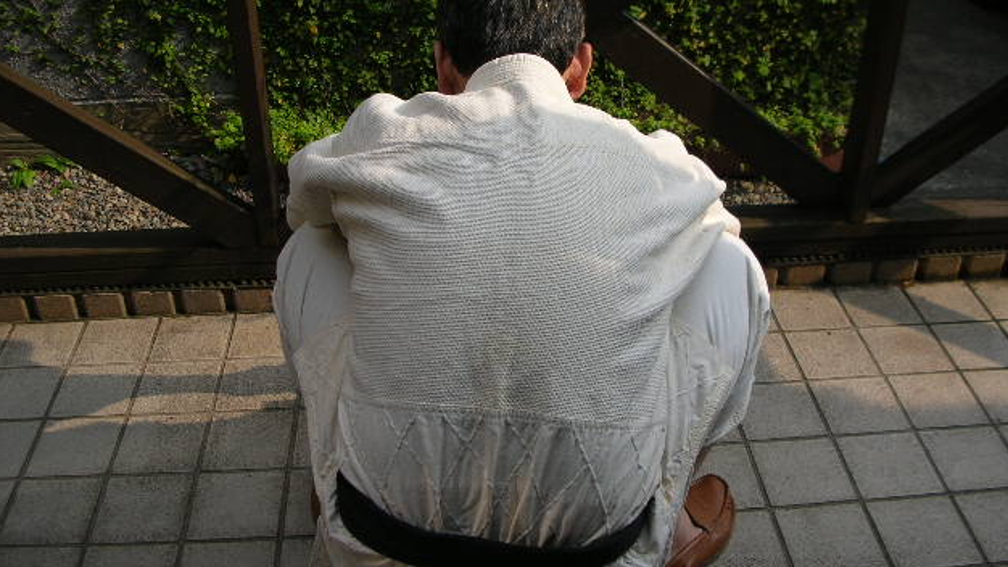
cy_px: 284
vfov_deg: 30.4
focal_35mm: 39
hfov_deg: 51.6
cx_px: 510
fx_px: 1042
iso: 50
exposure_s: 1/441
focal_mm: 5.8
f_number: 2.8
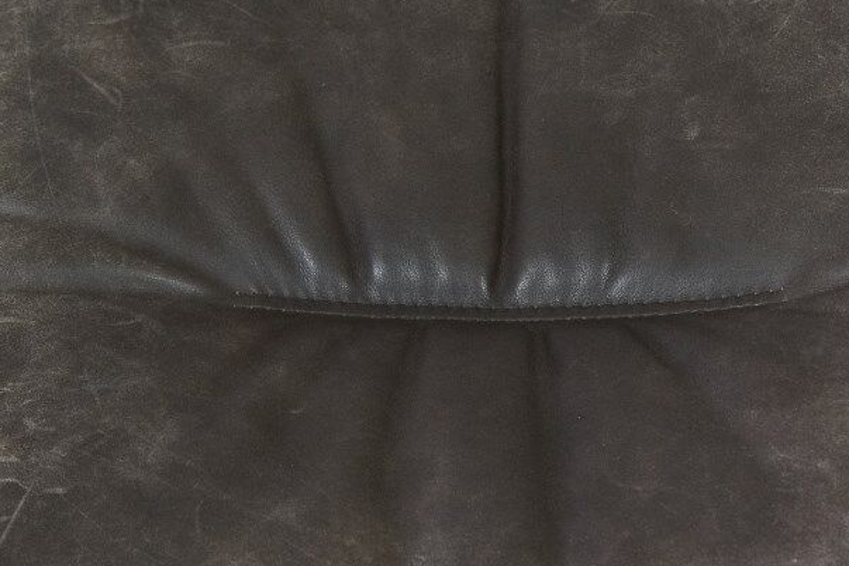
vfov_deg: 12.0
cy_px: 397
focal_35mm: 114
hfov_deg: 17.9
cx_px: 536
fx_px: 2688
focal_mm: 35.8
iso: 2500
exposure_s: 1/52
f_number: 4
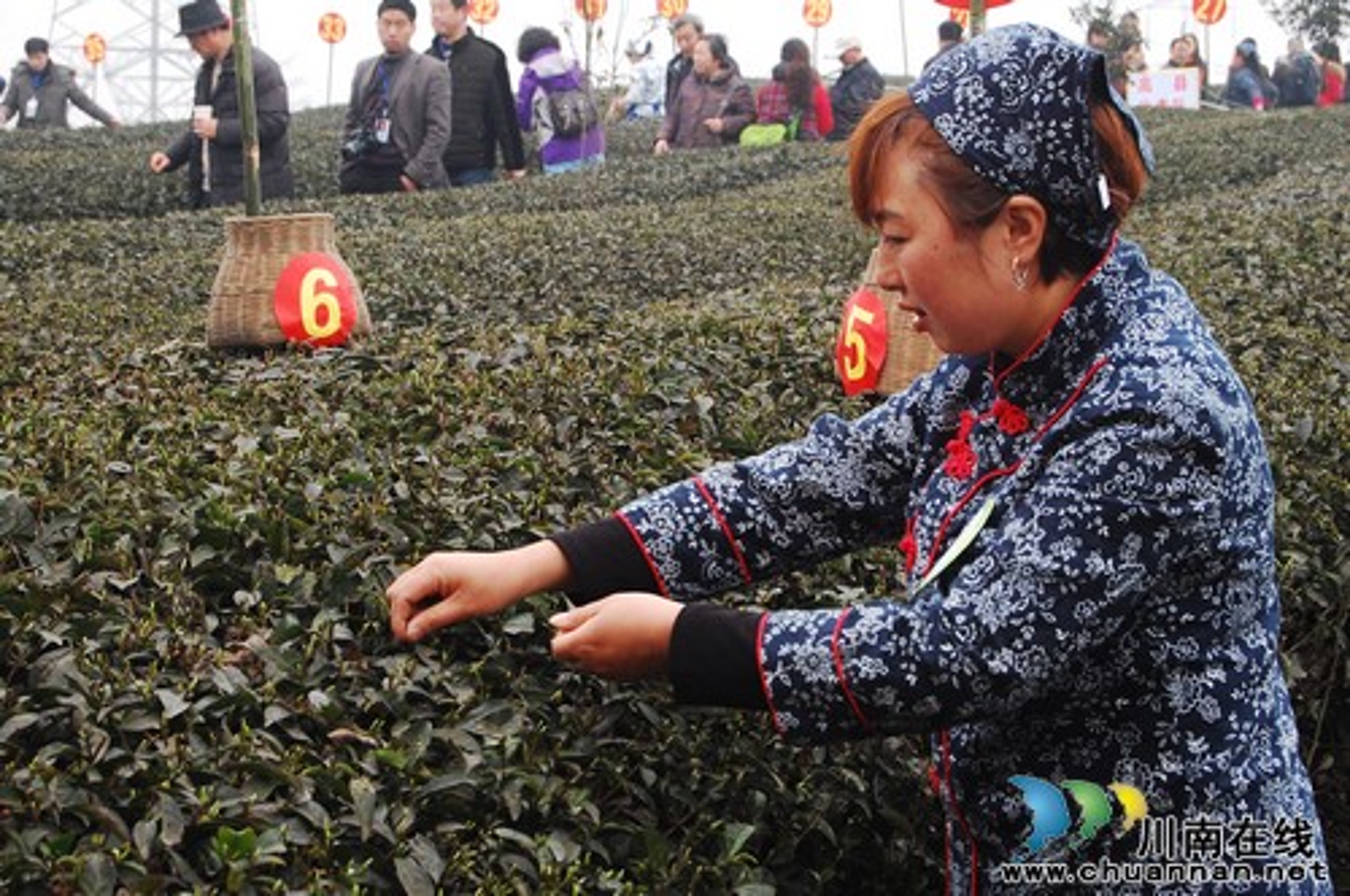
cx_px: 675
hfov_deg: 24.6
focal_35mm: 82
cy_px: 448
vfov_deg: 16.5
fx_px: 3090
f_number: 10
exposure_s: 1/80
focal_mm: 55
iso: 400
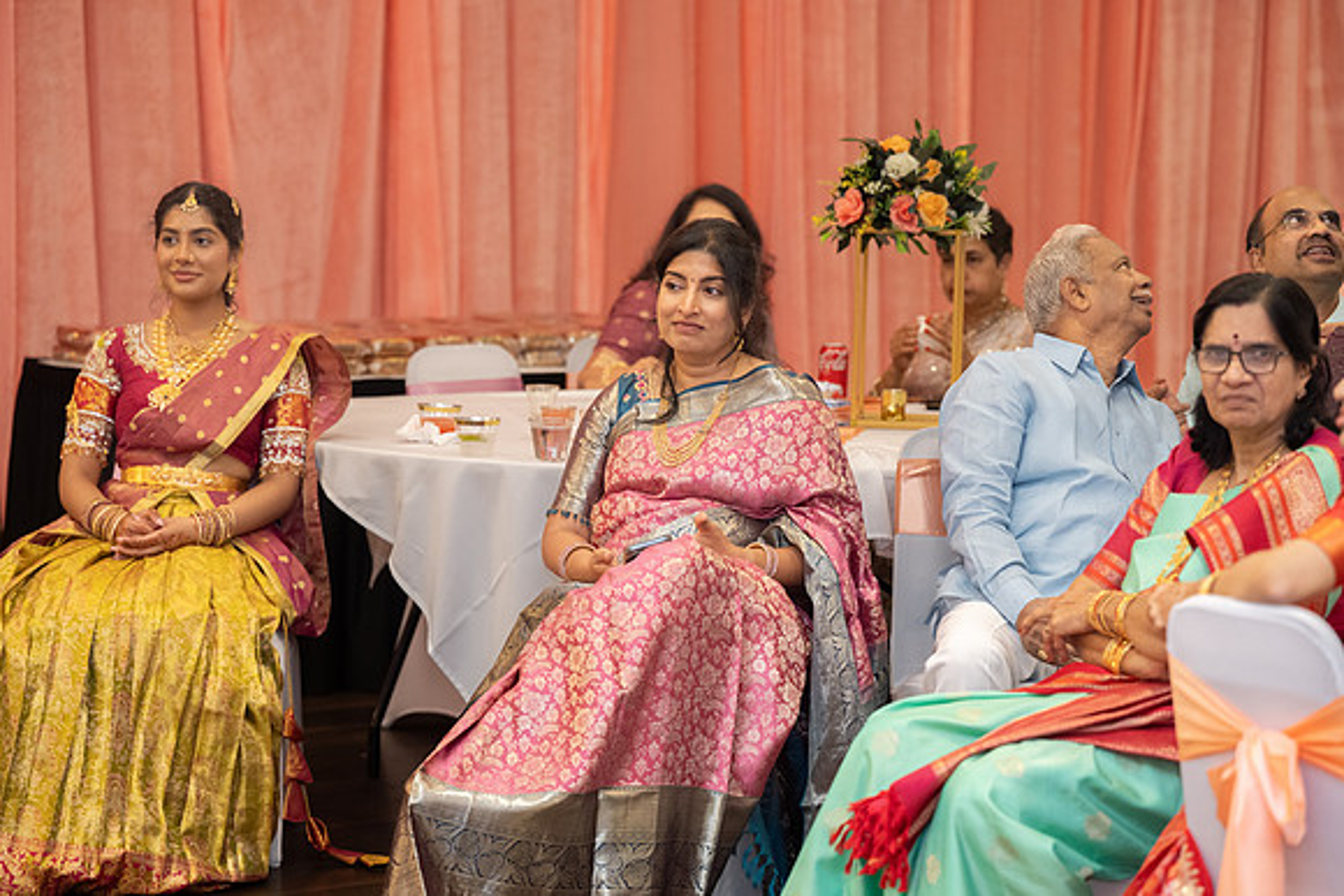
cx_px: 692
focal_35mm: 108
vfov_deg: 12.6
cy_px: 449
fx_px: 4050
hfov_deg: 18.8
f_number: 3.2
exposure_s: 1/160
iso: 1000
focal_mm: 103
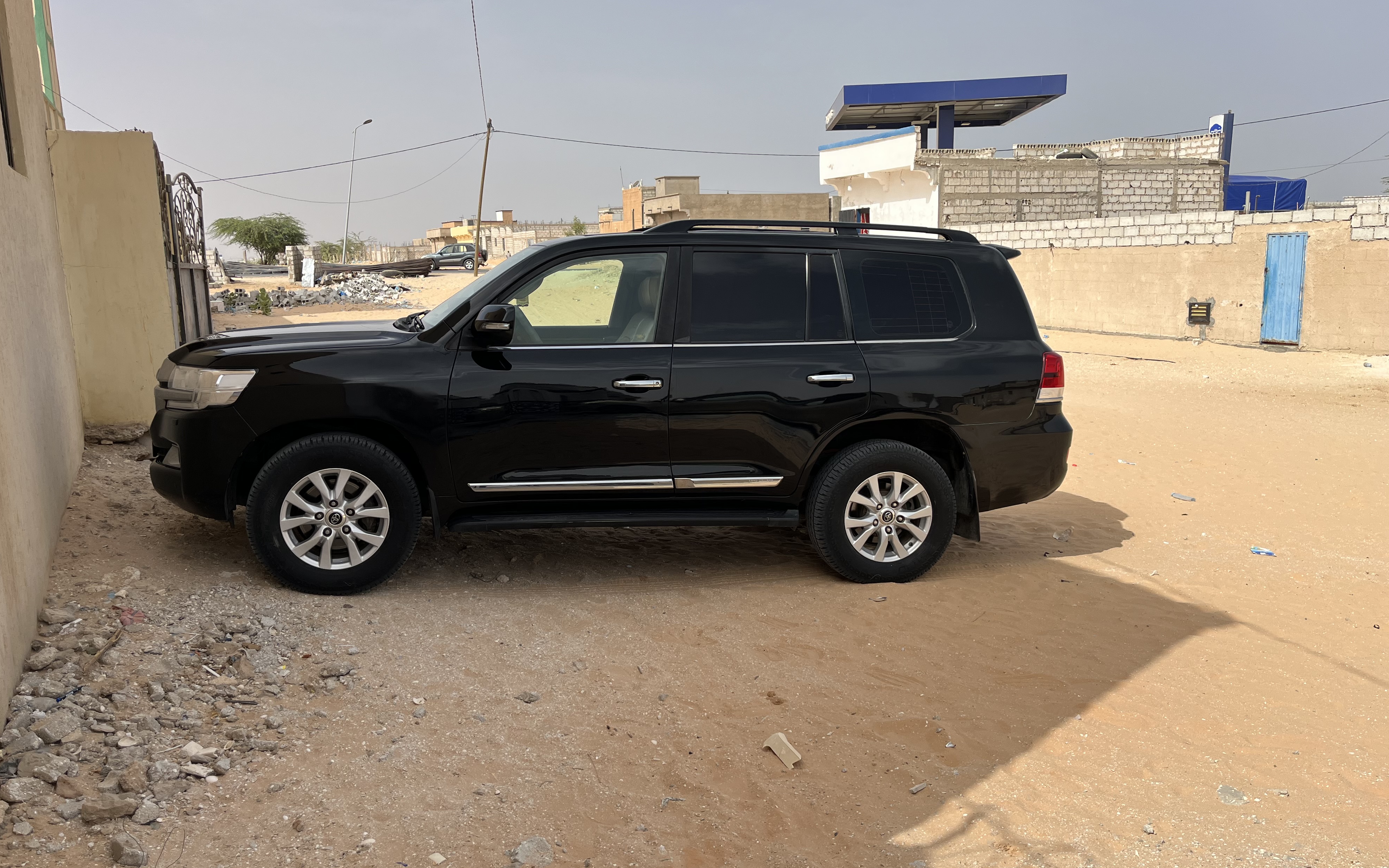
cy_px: 444
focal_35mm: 28
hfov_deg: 66.5
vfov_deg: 44.5
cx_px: 690
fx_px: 1060
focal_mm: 5.1
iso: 50
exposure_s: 1/4016
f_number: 1.6
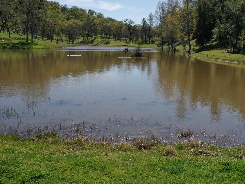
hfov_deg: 50.1
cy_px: 91
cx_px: 118
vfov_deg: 38.7
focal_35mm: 37
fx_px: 262
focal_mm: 10.26
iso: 100
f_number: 6.3
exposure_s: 1/500
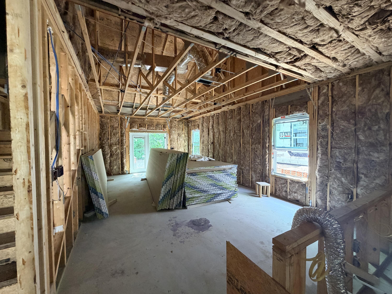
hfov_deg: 102.1
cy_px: 147
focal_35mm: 14
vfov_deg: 85.7
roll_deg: +0.8
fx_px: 159
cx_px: 196
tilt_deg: -2.6
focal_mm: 2.22
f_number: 2.2
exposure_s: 1/60
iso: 320
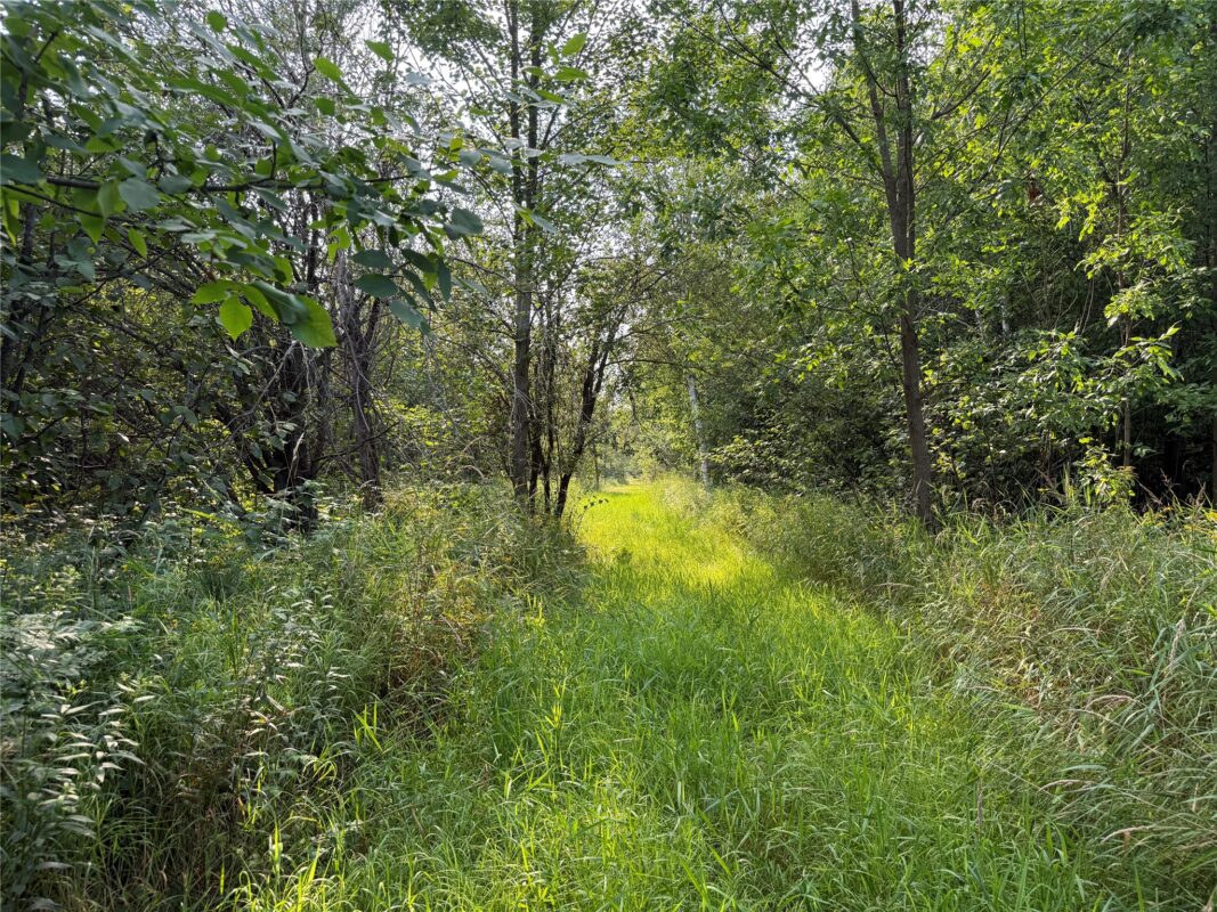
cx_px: 608
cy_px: 456
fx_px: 844
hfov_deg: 71.6
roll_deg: -0.6
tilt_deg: +1.8
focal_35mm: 24
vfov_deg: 56.8
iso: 100
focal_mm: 6.76
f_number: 1.78
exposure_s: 1/607
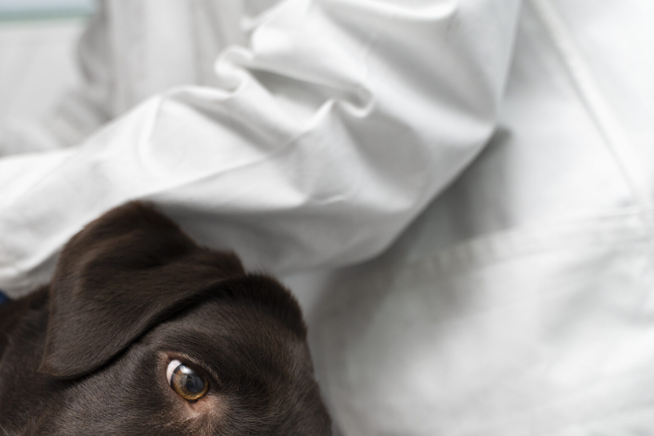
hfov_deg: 30.0
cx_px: 160
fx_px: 1199
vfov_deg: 20.4
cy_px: 343
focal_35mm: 66
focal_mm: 40
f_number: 2.8
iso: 640
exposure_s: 1/320
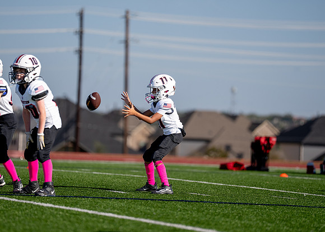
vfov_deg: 6.4
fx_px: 2078
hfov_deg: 8.9
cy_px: 117
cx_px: 159
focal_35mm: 225
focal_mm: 200
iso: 320
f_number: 2.8
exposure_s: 1/6400
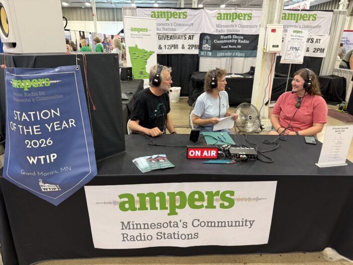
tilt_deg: -18.9
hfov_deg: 71.6
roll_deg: -1.0
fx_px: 245
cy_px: 132
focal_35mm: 24
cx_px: 176
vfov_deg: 56.8
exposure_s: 1/60
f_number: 1.78
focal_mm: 6.76
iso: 200
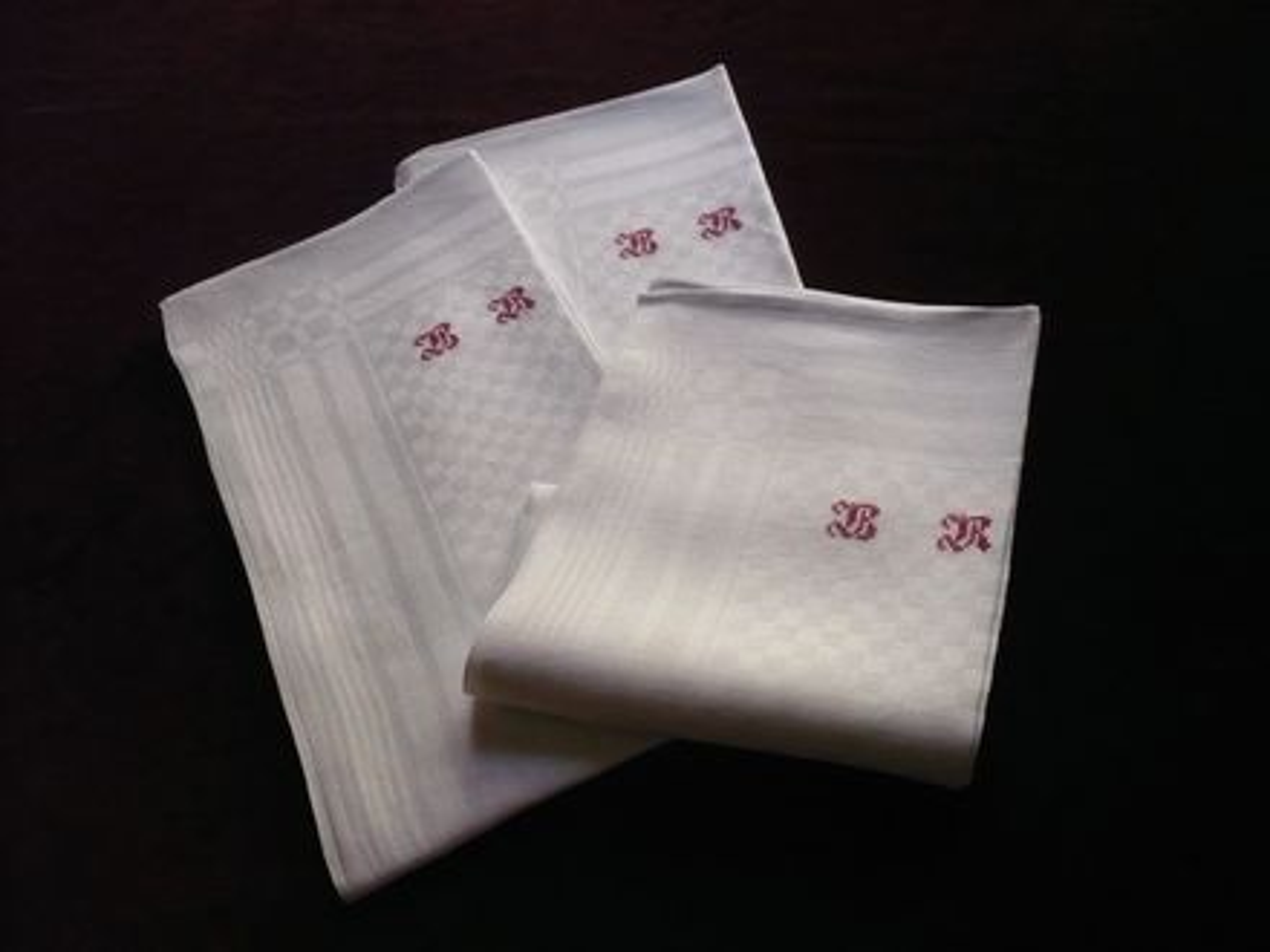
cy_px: 476
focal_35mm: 35
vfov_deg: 40.7
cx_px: 635
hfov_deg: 52.6
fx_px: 1284
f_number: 2.8
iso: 400
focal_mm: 5.8
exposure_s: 1/400
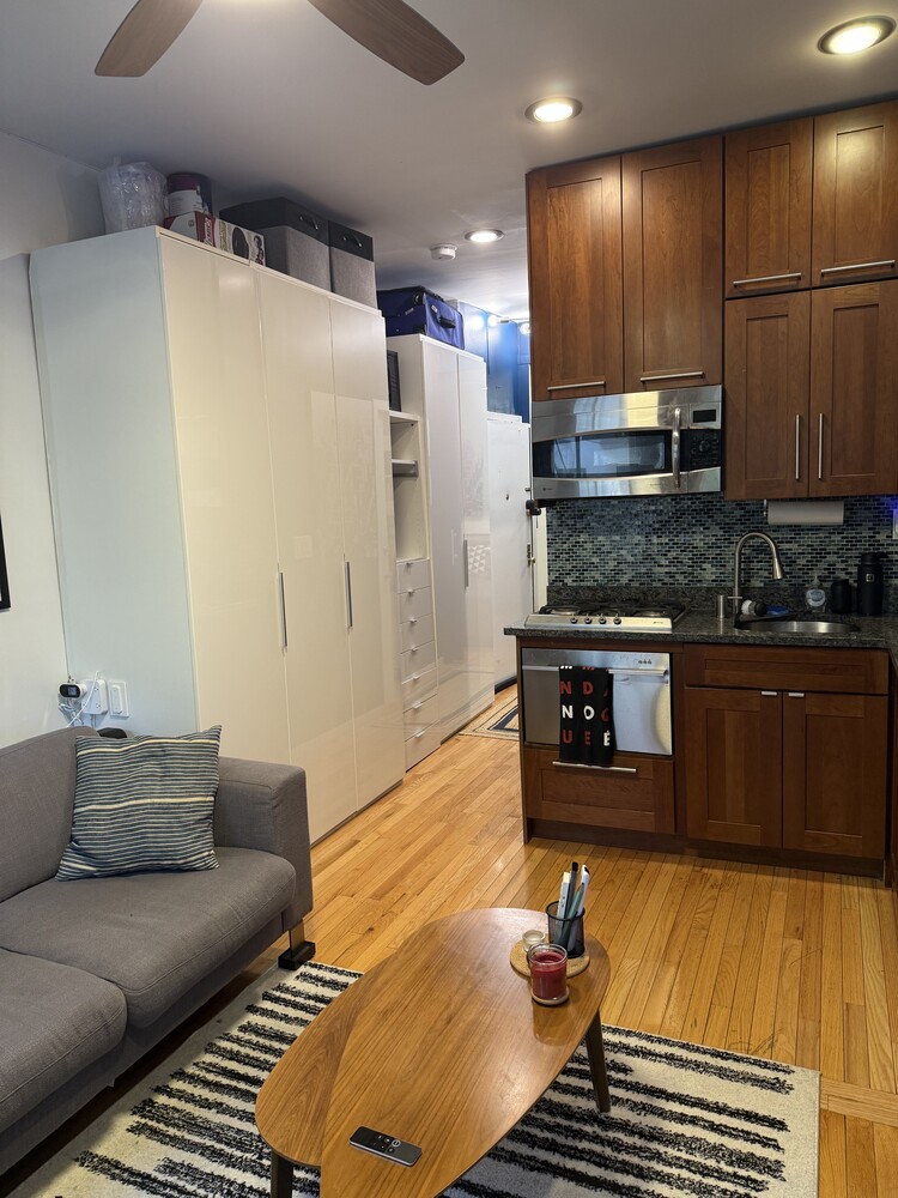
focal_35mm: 24
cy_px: 599
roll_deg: +2.2
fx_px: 830
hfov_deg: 56.8
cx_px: 449
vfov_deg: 71.6
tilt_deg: -6.4
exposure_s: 1/60
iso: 160
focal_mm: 6.76
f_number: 1.78
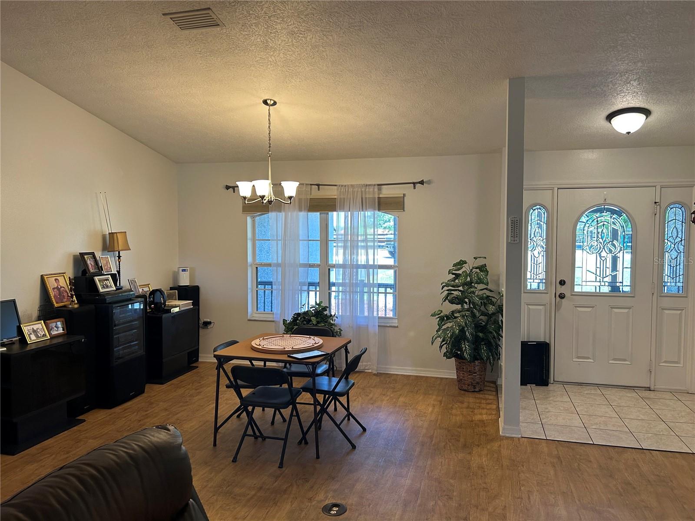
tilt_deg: -3.1
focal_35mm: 26
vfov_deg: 53.1
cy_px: 260
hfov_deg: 67.3
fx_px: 522
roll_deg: -0.1
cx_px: 348
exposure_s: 1/120
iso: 125
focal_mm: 5.7
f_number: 1.5
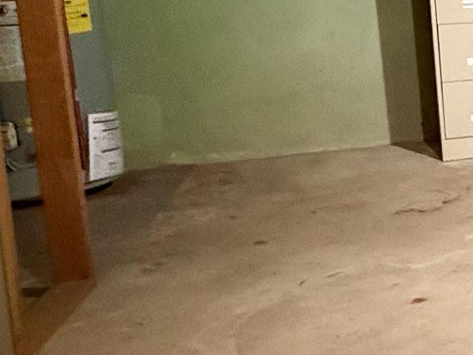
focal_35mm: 60
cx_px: 869
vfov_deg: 23.8
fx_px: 820
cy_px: 42
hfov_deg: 20.9
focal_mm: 2.22
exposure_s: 1/40
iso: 1250
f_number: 2.2
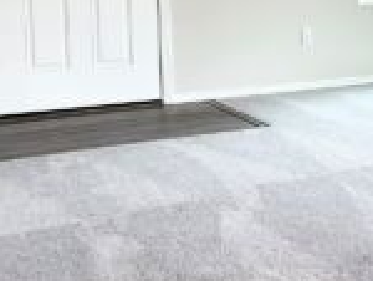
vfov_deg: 22.3
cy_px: 10
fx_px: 691
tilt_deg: -2.2
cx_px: 455
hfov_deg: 26.6
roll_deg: +0.9
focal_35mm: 64
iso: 80
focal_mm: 6.86
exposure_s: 1/220
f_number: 1.78
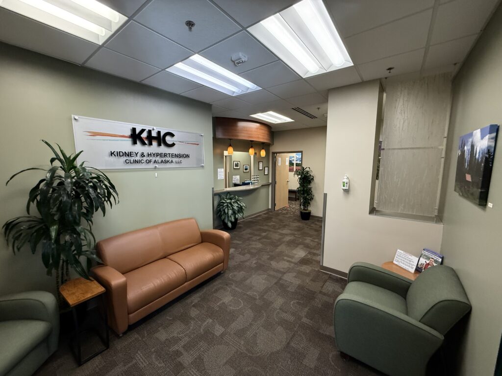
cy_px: 188
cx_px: 251
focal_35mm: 14
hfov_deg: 102.1
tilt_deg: -7.2
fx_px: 203
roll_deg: -0.7
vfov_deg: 85.7
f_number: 2.2
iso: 400
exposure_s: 1/120
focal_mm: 2.22
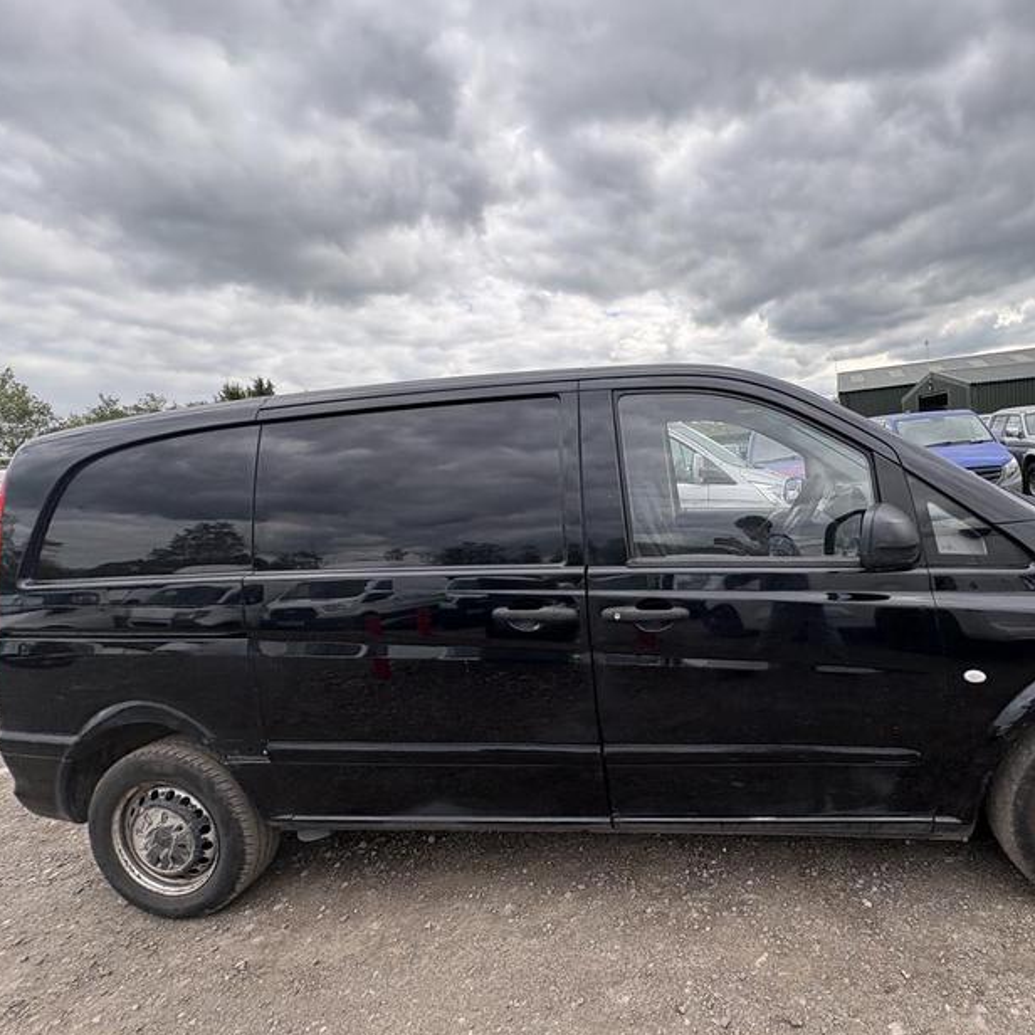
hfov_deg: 78.9
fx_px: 609
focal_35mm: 18
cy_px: 511
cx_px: 660
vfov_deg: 80.7
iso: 40
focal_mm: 2.22
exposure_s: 1/573
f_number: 2.2
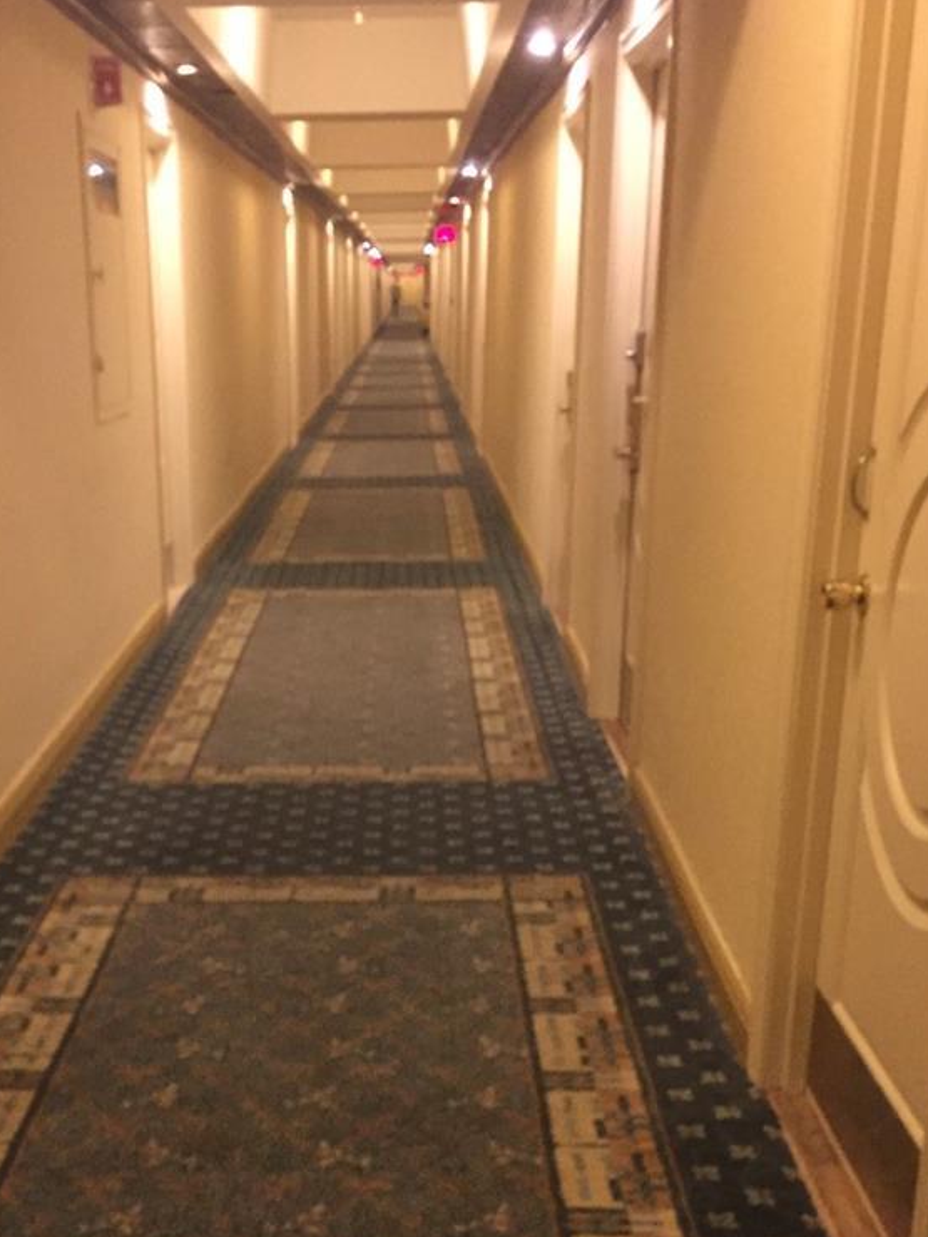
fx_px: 1680
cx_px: 339
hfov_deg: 30.7
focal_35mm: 47
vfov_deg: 39.4
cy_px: 918
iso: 320
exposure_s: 1/15
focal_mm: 4.15
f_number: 2.2
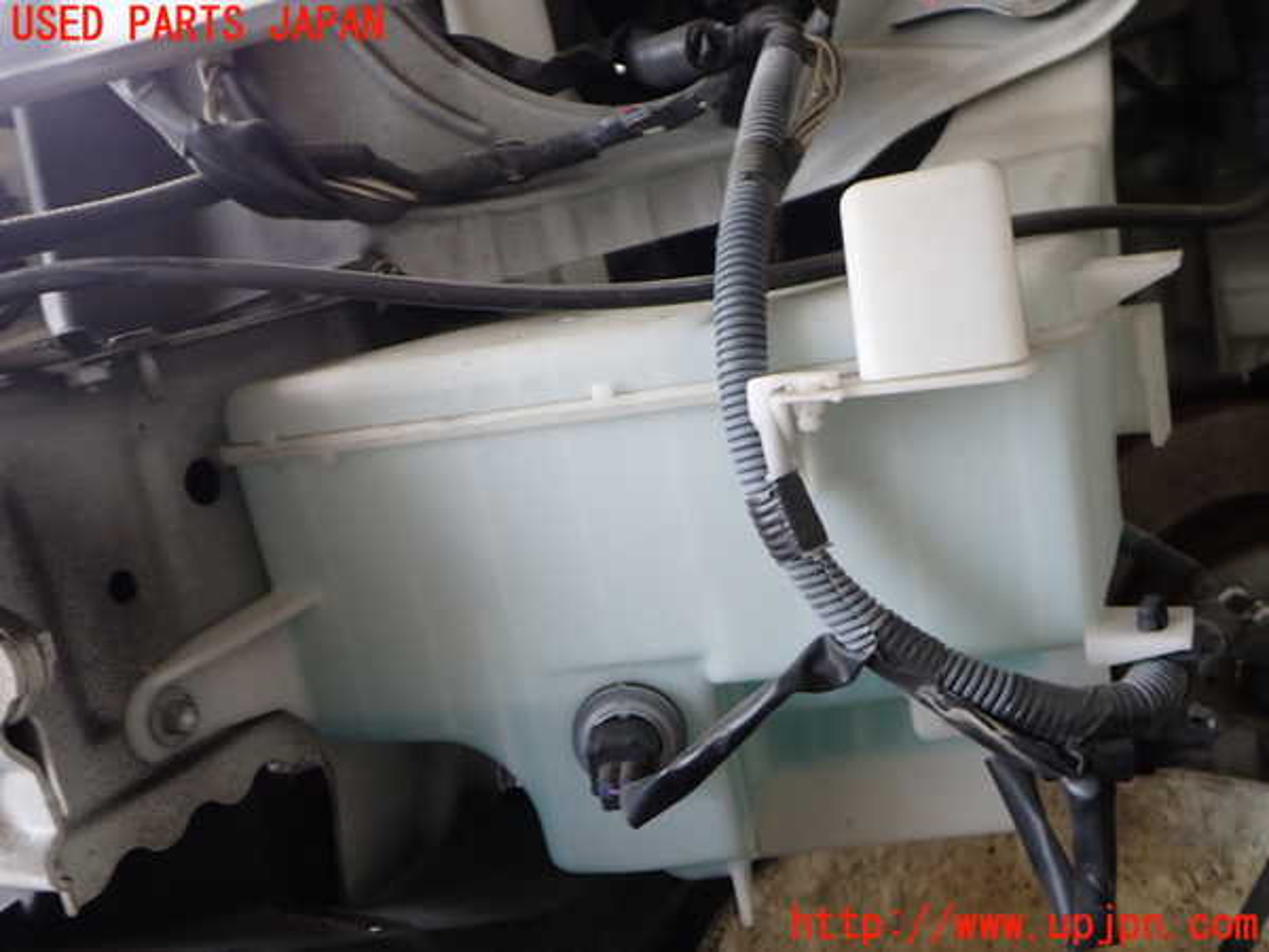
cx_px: 634
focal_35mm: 30
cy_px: 476
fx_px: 1100
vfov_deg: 46.8
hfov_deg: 60.0
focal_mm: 5.4
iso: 200
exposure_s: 1/125
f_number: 2.3
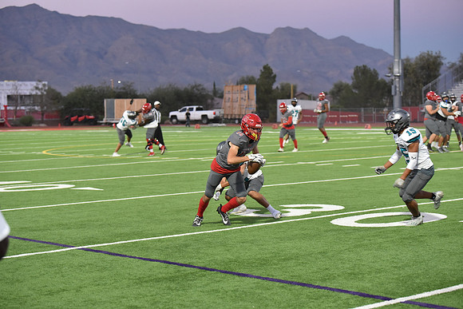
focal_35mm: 80
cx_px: 232
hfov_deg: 25.4
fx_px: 1029
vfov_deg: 17.1
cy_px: 154
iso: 3200
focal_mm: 80
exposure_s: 1/640
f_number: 2.8
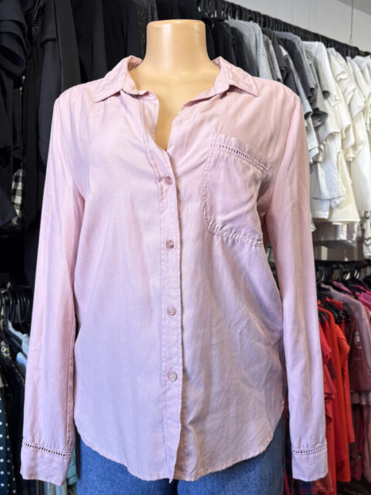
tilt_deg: -2.6
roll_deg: +0.9
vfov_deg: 65.3
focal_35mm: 27
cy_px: 256
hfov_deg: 51.4
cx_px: 187
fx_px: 386
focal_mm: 5.96
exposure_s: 1/100
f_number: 1.6
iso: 50
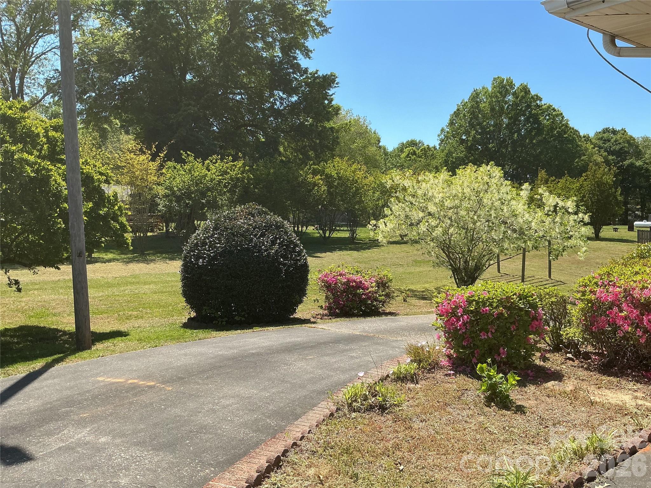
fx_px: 545
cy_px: 244
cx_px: 326
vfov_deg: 48.2
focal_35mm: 29
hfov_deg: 61.7
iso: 25
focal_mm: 3
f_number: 1.8
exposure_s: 1/1250
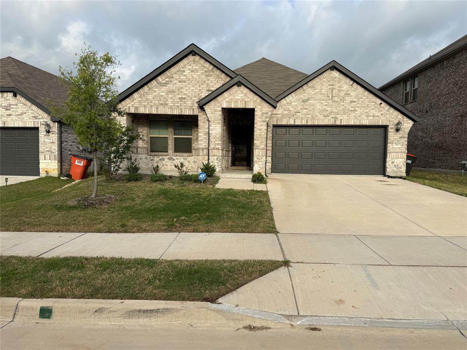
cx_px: 234
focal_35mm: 24
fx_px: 324
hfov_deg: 71.6
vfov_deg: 56.8
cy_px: 175
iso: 80
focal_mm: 6.76
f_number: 1.78
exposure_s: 1/3021
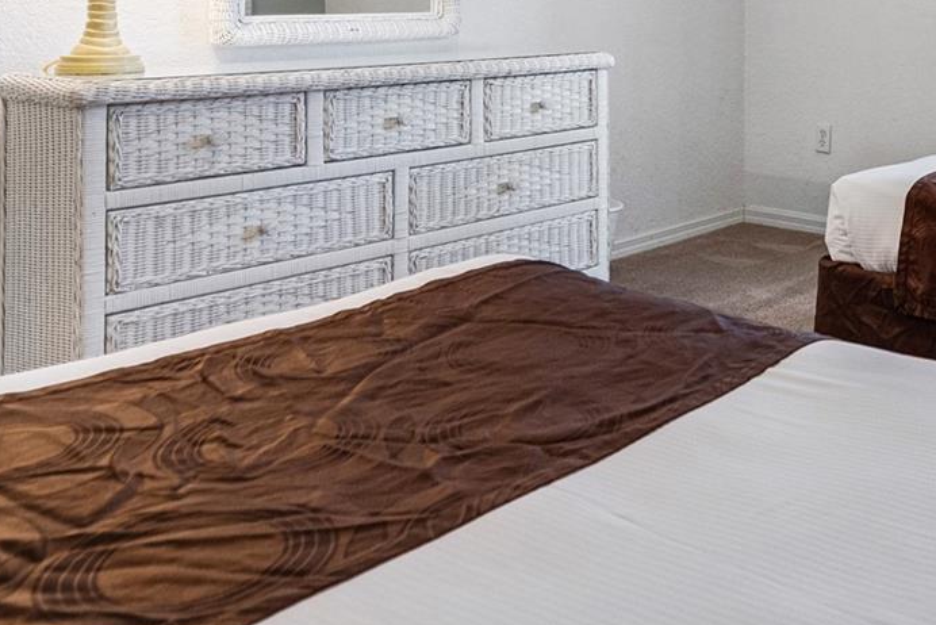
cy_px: 107
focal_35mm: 37
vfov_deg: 34.6
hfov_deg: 44.8
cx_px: 914
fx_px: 962
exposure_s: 1/10
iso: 640
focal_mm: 16
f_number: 9
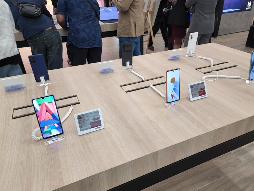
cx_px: 135
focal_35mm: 26
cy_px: 98
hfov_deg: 67.2
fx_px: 191
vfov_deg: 53.0
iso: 160
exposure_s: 1/100
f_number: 1.8
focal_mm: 6.4
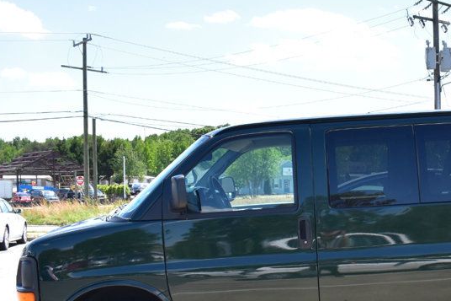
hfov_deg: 30.2
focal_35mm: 63
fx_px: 789
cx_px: 424
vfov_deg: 21.5
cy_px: 197
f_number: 10
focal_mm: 22
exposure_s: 1/320
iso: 400
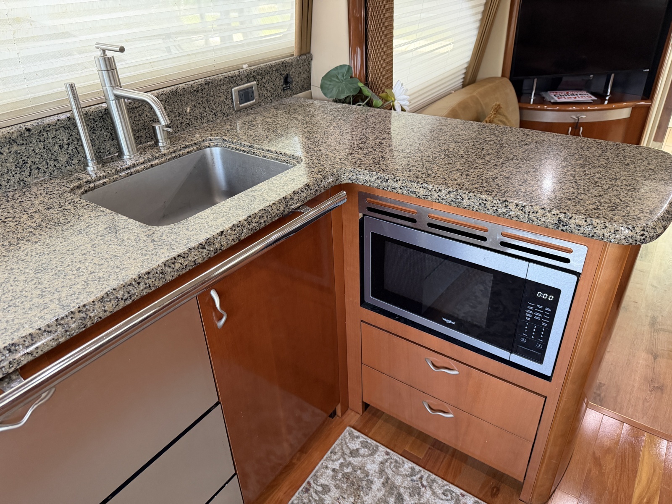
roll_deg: +4.2
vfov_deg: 56.8
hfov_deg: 71.6
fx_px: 466
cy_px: 252
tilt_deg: -31.7
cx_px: 336
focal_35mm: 24
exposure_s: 1/60
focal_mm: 6.76
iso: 500
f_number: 1.78
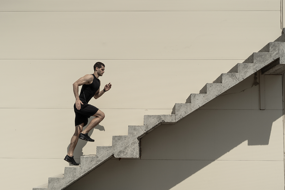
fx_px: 396
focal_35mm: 50
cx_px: 142
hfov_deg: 39.6
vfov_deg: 27.0
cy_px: 95
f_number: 4.5
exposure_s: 1/6400
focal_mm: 50
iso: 200
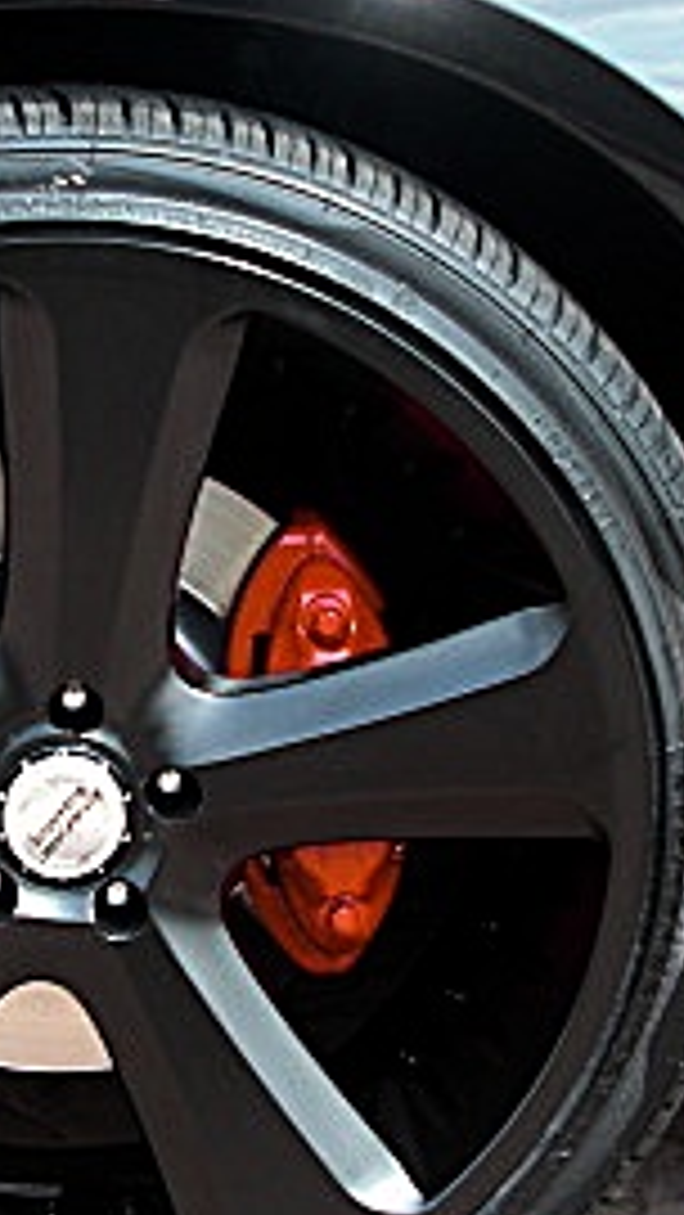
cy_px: 554
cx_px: 32
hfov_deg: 12.9
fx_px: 2997
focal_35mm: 93
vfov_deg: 22.9
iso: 50
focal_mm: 6.3
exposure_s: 1/160
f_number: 2.8
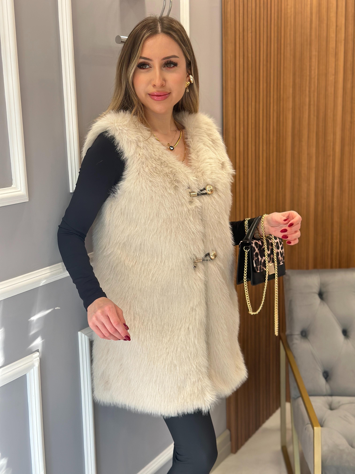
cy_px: 237
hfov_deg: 30.3
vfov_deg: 39.7
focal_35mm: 48
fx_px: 656
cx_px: 178
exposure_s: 1/118
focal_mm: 6.86
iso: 125
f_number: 1.78
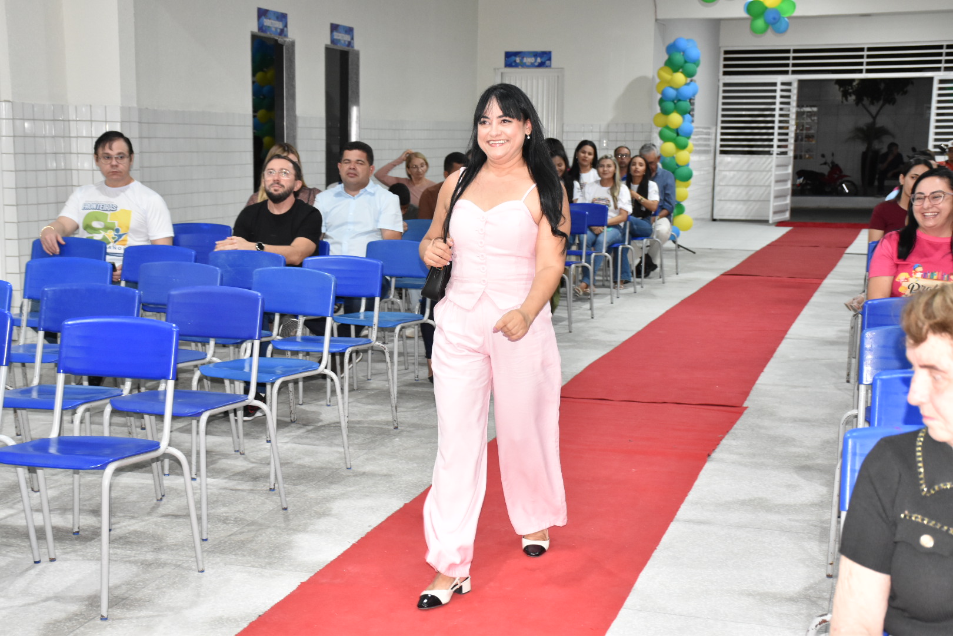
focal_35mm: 52
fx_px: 1390
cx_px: 476
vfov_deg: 25.8
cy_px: 318
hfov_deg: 37.9
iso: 1600
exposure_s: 1/100
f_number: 5.6
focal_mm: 35
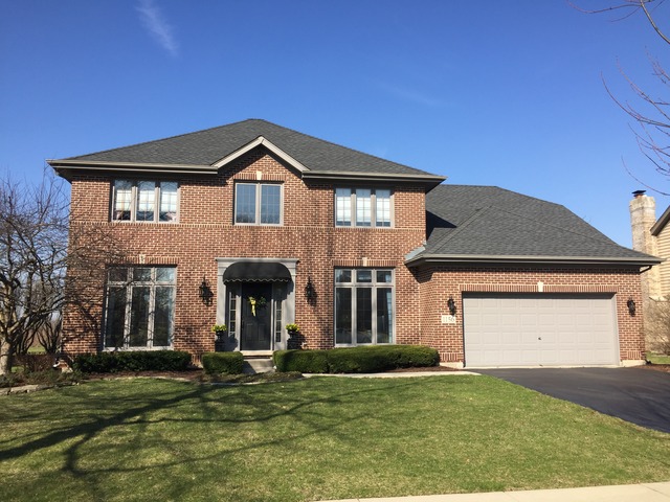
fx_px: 561
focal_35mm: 29
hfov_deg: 61.7
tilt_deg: +7.5
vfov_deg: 48.2
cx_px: 335
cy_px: 251
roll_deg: +0.5
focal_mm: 4.15
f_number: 2.2
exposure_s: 1/1464
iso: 32
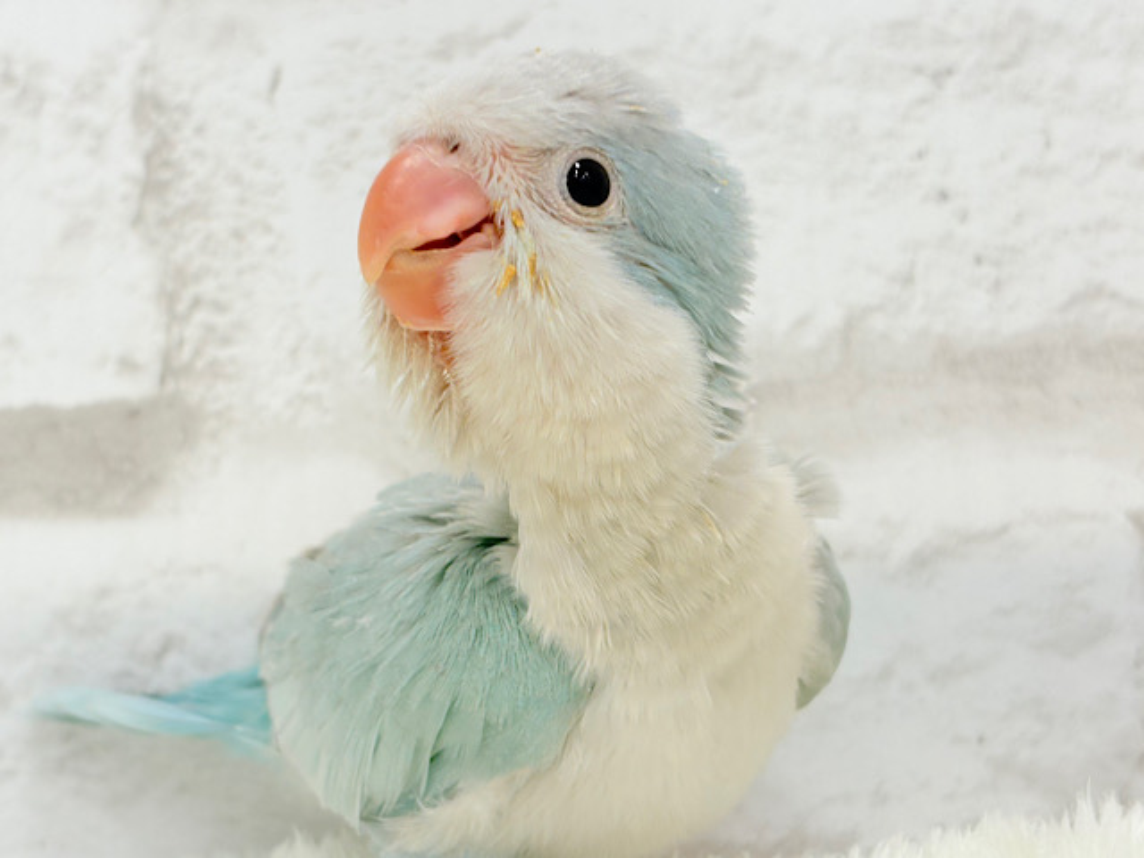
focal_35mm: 52
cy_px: 429
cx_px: 572
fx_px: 1719
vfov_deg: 28.0
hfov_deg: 36.8
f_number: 1.6
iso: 32
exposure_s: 1/50
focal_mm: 5.96
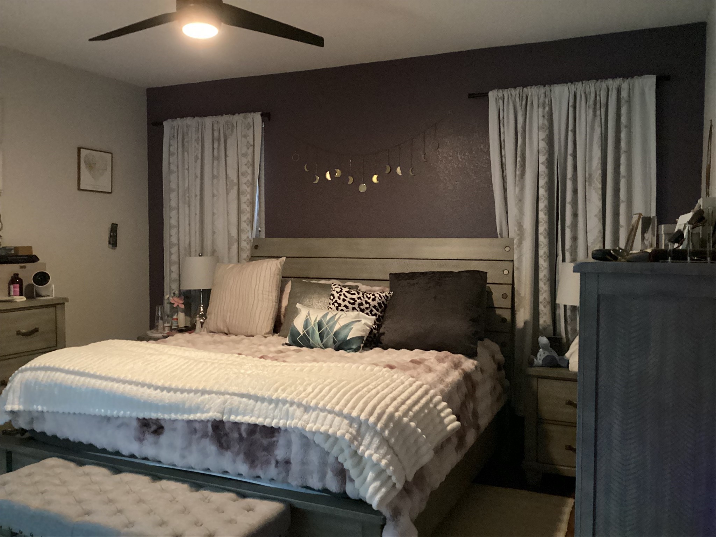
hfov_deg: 58.4
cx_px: 358
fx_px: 641
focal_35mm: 31
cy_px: 268
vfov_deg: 45.4
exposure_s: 1/20
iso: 640
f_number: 2.4
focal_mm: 3.3
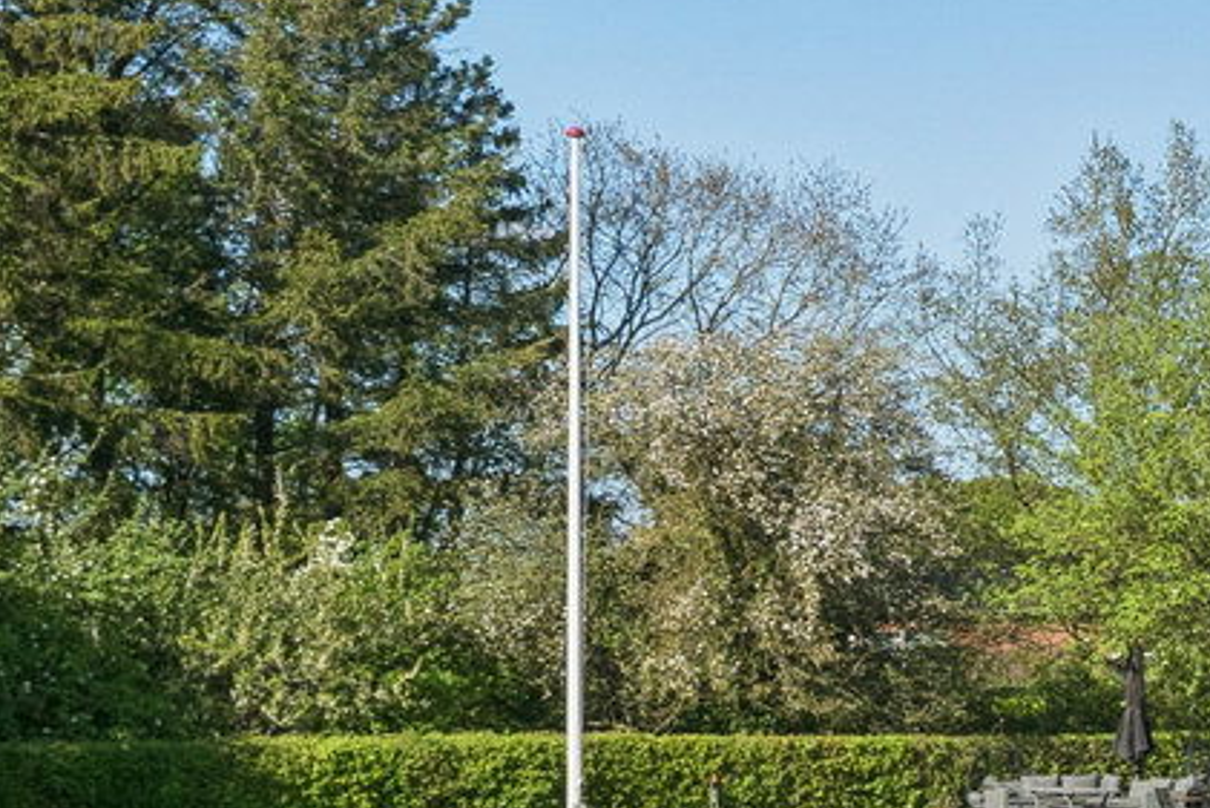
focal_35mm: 96
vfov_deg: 14.2
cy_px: 647
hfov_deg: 14.6
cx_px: 2837
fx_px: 3223
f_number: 7.1
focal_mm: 19.8
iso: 800
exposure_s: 1/3200
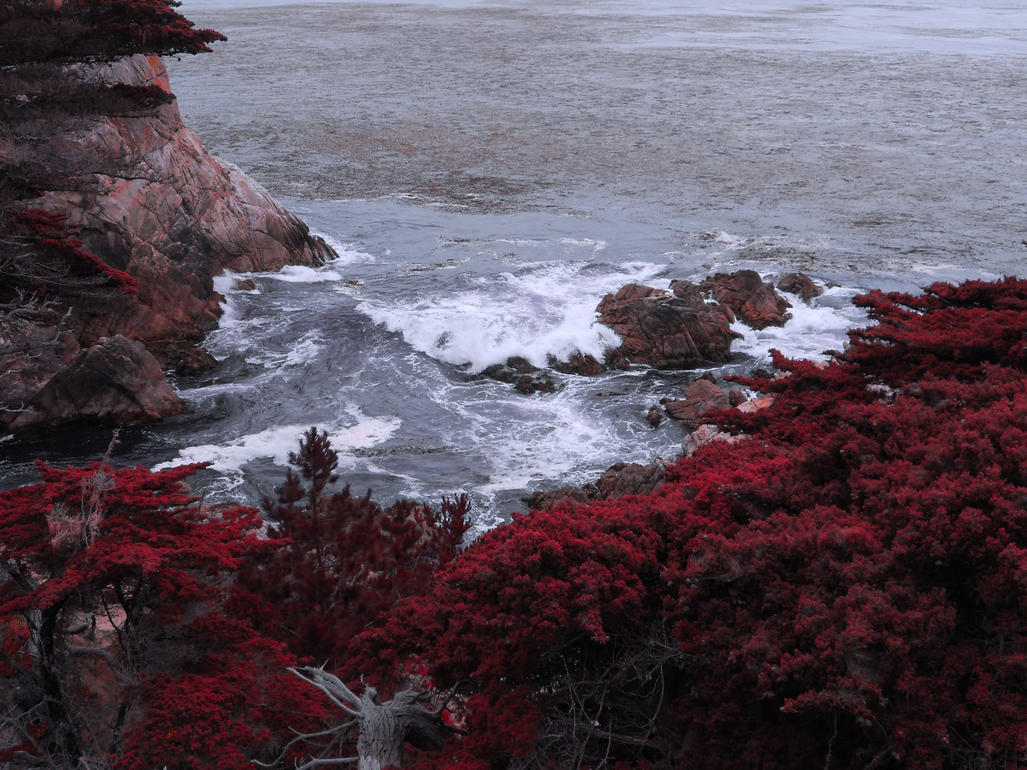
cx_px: 514
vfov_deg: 31.5
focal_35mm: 46
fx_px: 1365
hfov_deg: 41.2
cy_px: 385
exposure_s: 1/500
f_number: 4.3
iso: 80
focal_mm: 8.2
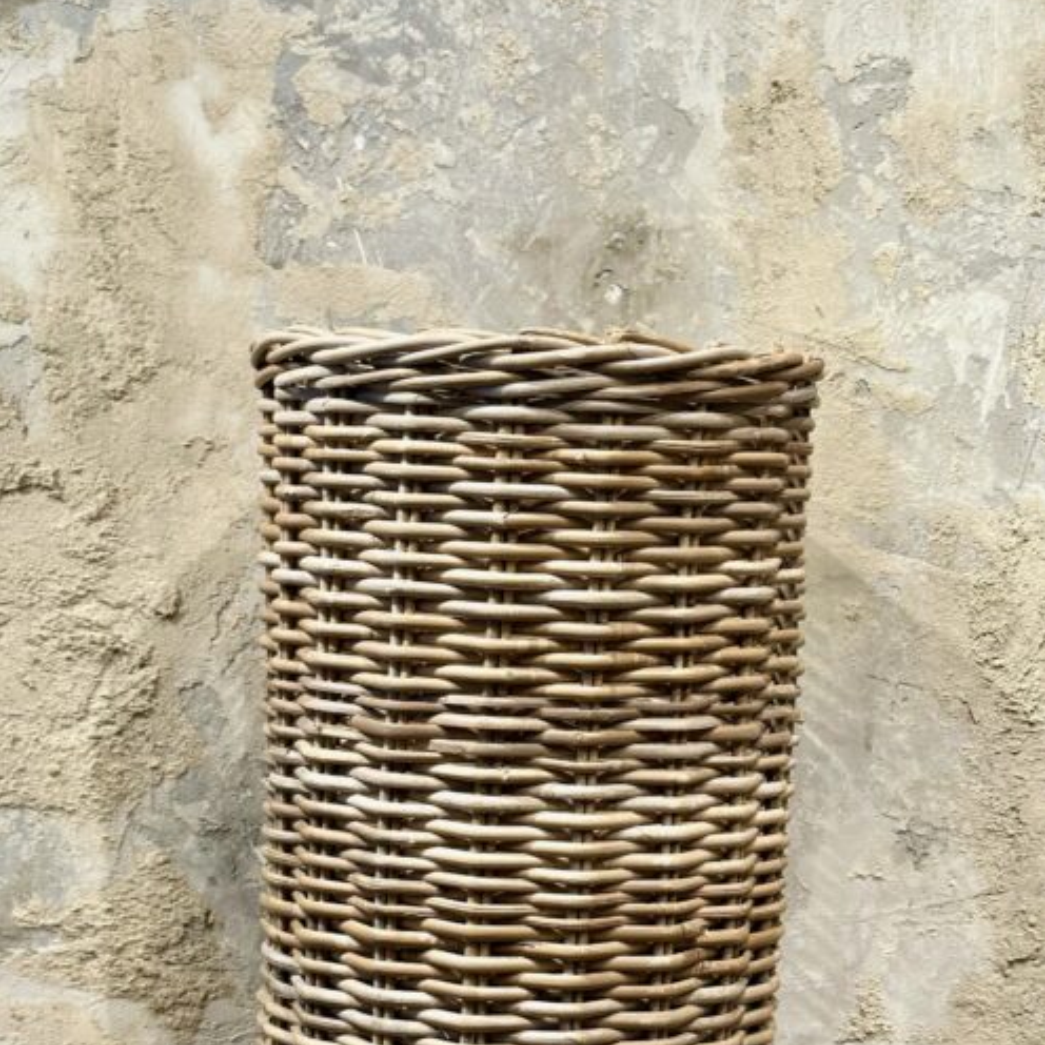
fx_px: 1947
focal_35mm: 57
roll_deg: -2.0
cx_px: 522
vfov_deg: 29.9
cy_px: 650
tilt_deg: -4.3
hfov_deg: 30.0
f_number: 1.78
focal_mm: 6.86
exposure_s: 1/100
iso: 64
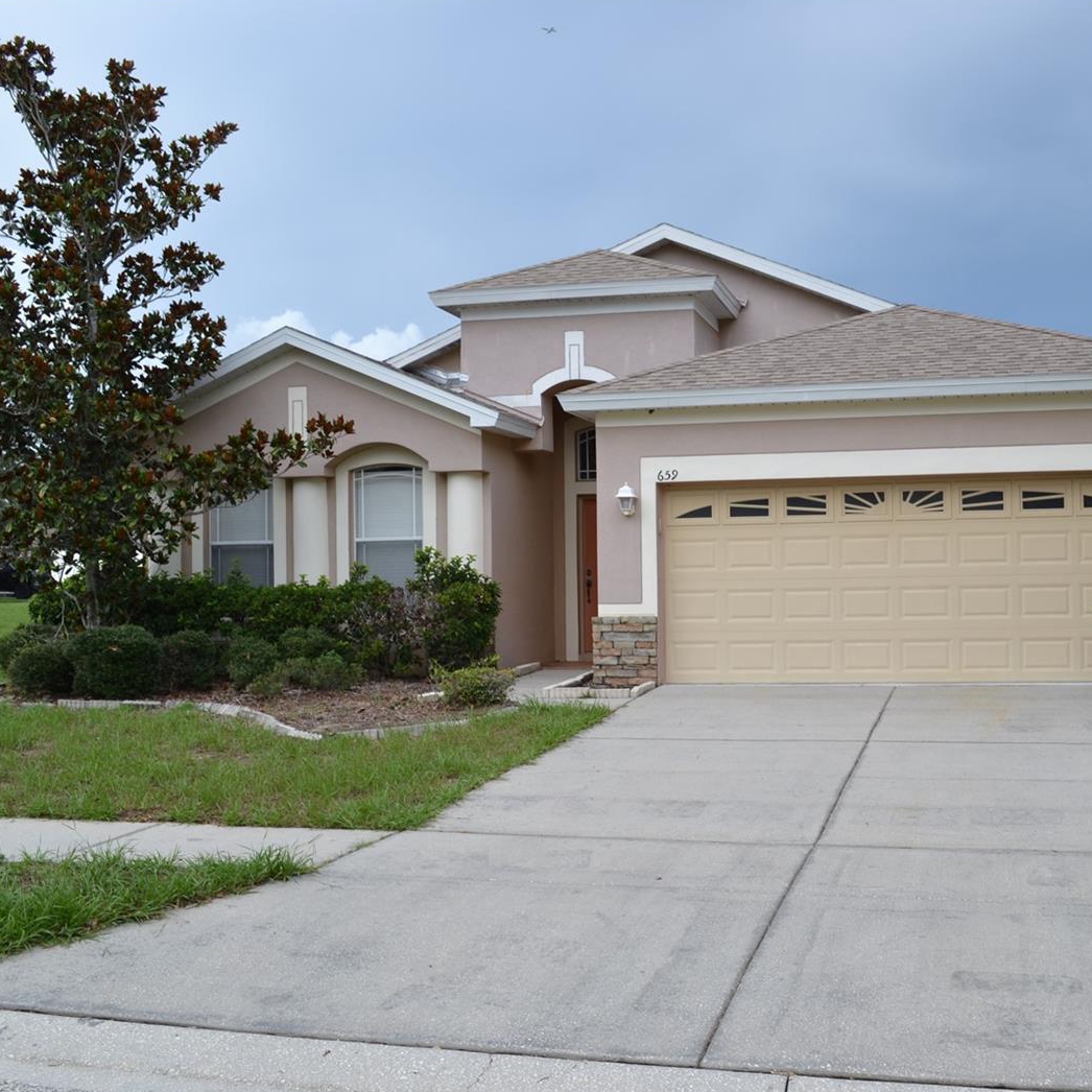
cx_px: 687
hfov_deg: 42.5
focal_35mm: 39
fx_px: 1392
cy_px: 545
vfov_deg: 42.8
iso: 100
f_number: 6.3
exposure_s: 1/160
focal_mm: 20
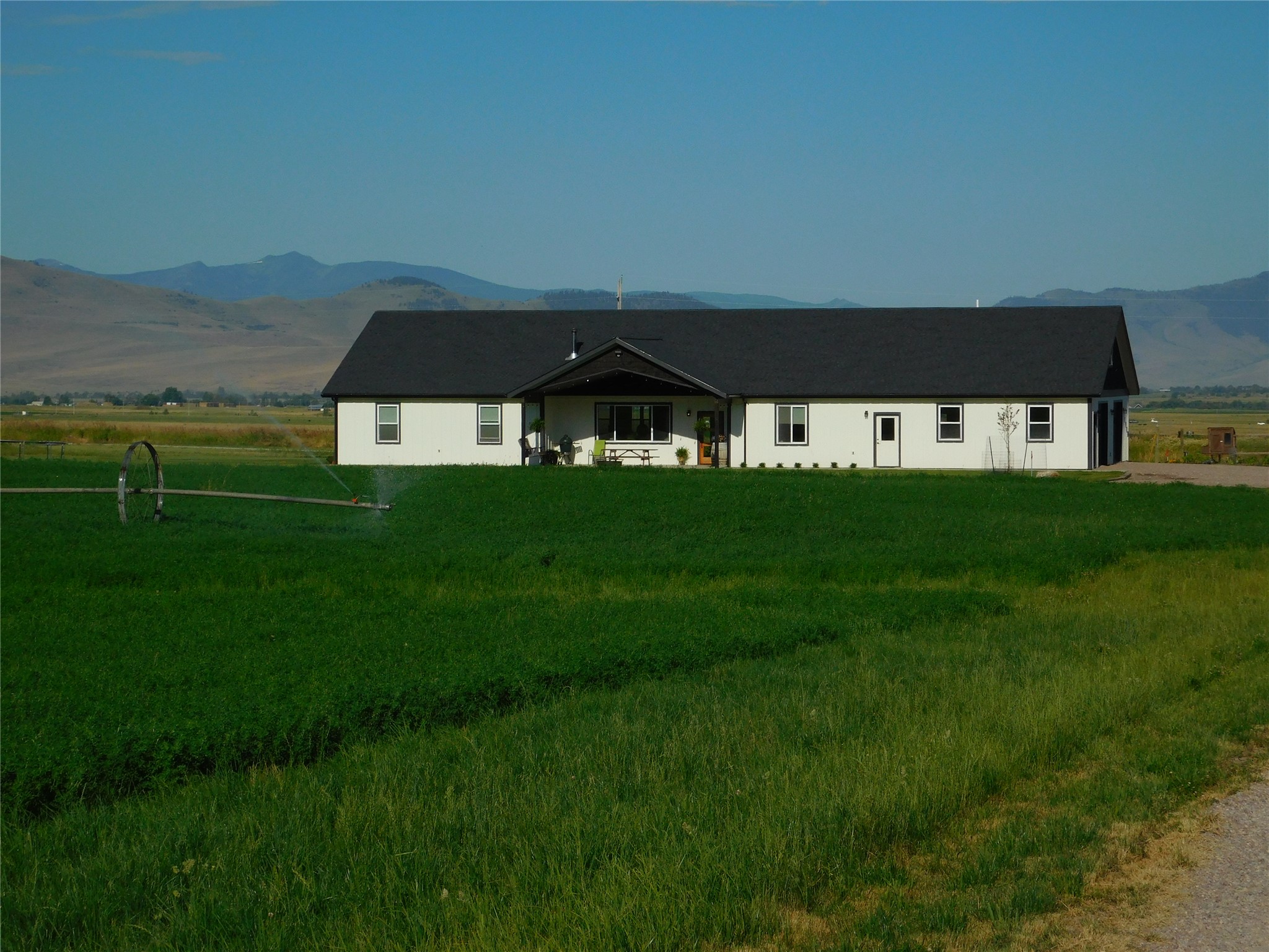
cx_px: 634
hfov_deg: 21.5
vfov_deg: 16.2
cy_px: 476
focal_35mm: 91
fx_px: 3336
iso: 125
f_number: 9
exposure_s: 1/640
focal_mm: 16.1
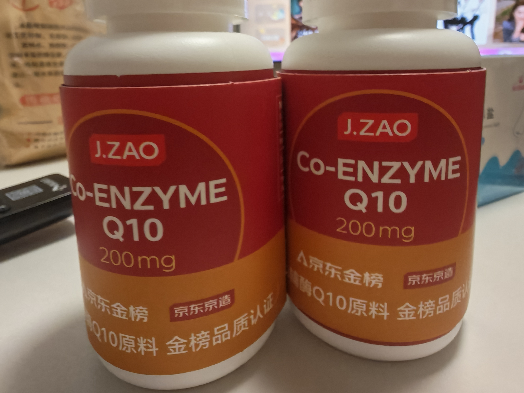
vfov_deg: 58.9
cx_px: 262
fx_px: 348
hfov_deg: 73.9
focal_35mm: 23
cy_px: 196
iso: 320
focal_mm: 1.82
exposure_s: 1/33
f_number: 2
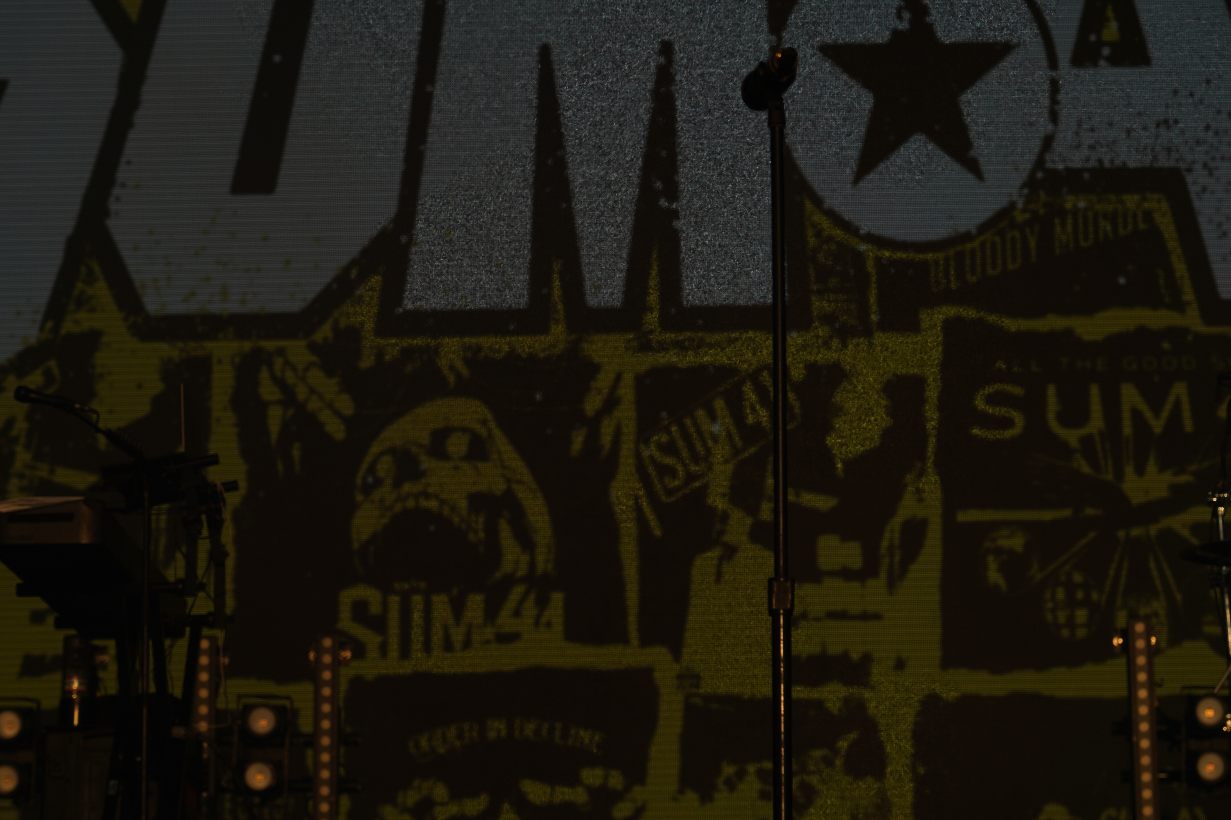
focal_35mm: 105
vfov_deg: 13.0
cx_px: 616
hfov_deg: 19.5
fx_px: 3590
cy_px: 410
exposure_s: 1/1250
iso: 100
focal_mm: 105
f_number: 8
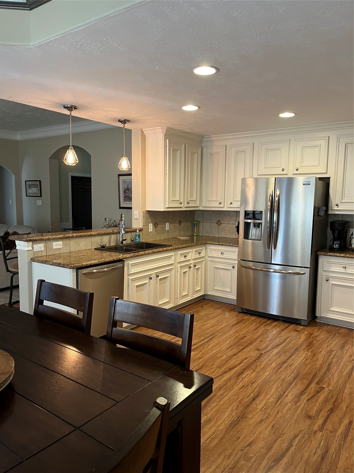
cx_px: 177
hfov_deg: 53.1
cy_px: 236
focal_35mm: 26
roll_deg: -0.1
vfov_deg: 67.3
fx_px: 355
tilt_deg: -6.6
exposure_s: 1/60
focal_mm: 5.1
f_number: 1.6
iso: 250
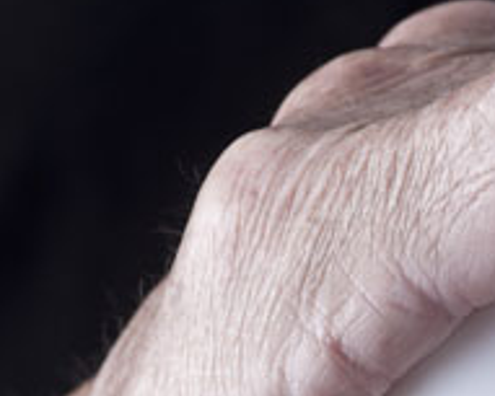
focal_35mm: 464
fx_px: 6808
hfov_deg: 4.1
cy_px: 458
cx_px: 687
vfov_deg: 3.3
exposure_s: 1/160
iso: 200
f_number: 8
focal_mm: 105
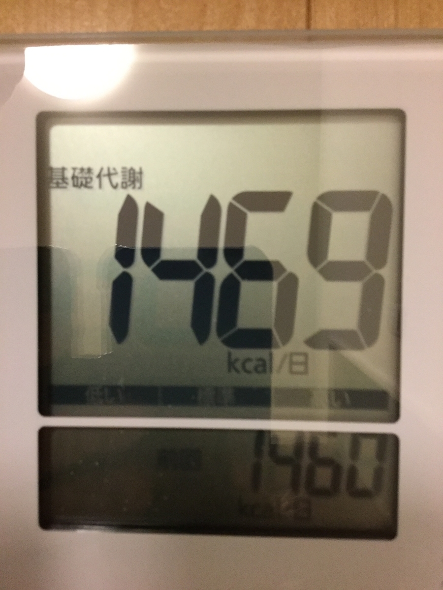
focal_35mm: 31
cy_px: 295
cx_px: 222
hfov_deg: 45.4
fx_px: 529
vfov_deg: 58.4
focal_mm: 3.3
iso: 250
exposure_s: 1/15
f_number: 2.4
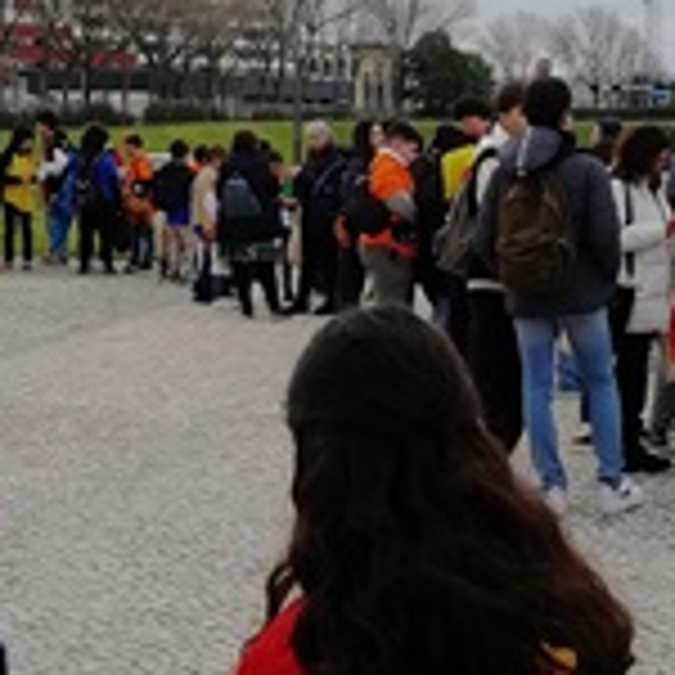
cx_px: 436
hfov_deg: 17.0
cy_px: 405
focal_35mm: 102
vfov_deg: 17.0
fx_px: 2250
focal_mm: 3.95
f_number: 2.2
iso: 50
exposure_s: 1/722
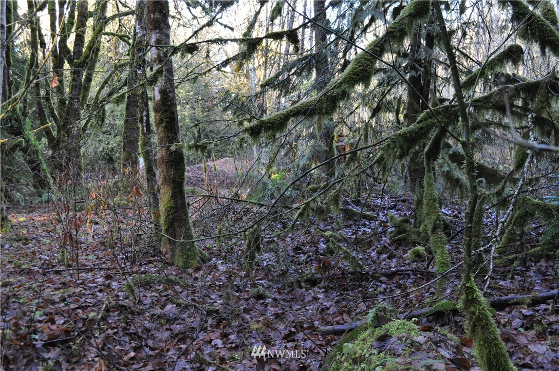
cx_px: 280
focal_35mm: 36
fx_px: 558
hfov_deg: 53.2
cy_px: 186
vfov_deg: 36.8
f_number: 7.1
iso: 800
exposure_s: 1/25
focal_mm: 24
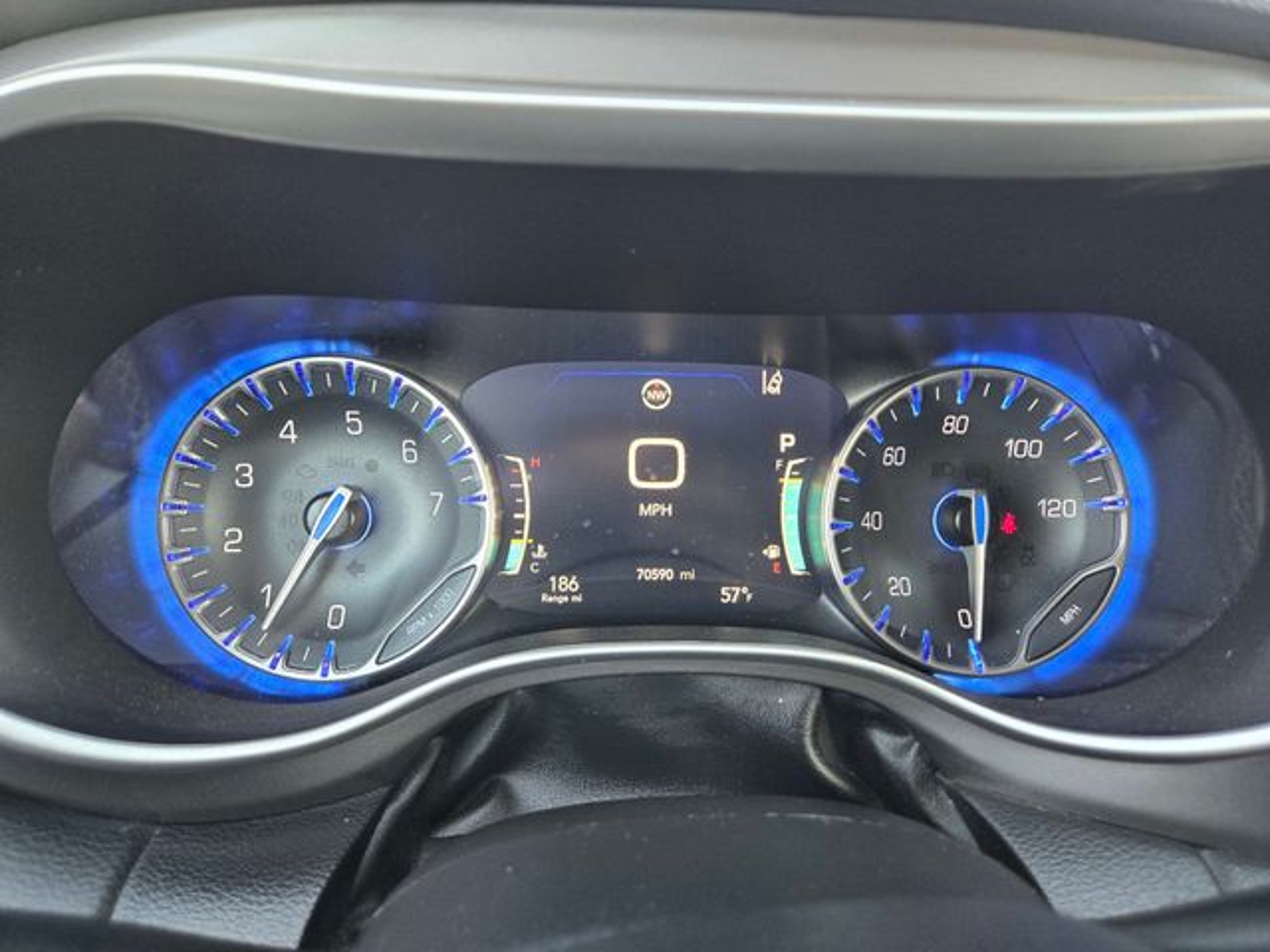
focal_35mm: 23
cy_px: 476
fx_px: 844
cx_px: 635
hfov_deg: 73.9
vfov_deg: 58.9
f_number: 1.8
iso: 160
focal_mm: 5.4
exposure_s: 1/120
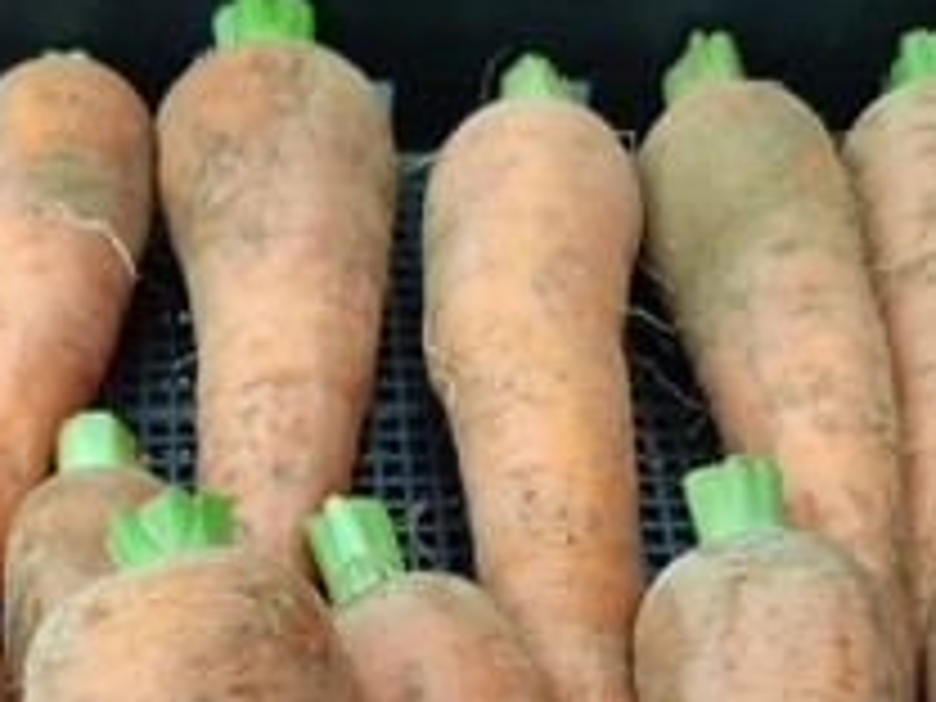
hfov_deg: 31.9
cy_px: 760
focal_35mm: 60
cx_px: 315
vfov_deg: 23.1
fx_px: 1622
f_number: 1.79
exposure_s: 1/121
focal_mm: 4.74
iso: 100
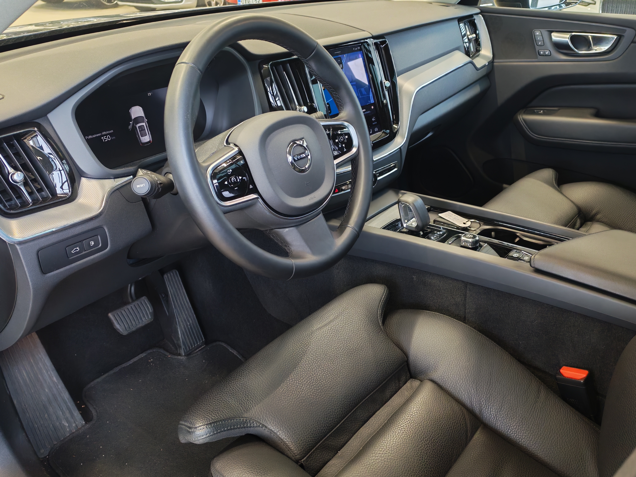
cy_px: 238
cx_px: 318
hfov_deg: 55.4
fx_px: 606
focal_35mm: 33
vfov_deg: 42.9
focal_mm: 6.12
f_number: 1.9
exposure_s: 1/50
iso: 775
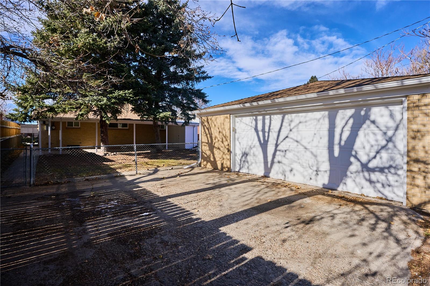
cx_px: 215
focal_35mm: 17
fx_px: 203
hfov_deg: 93.3
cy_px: 143
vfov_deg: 70.4
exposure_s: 1/1000
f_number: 10
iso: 400
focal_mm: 17
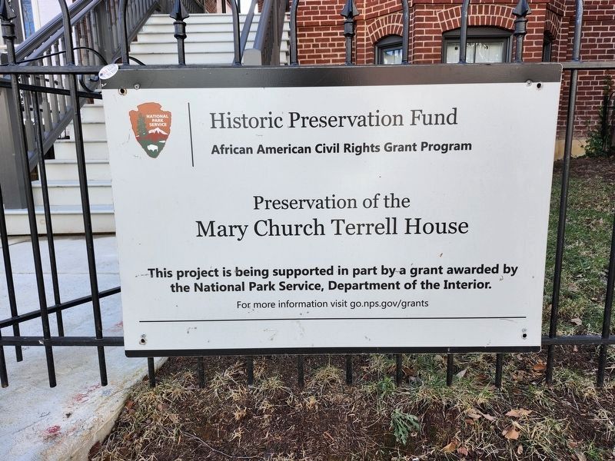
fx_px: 409
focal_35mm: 23
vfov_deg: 58.9
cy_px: 230
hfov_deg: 73.9
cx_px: 308
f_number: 1.8
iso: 25
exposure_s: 1/212
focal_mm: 5.54
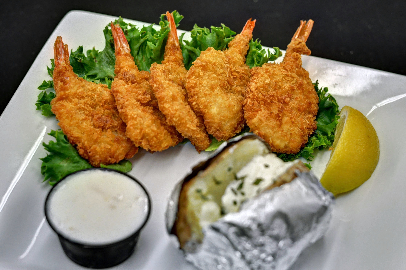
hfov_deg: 27.0
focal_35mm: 75
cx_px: 203
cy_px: 135
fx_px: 845
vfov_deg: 18.1
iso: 1000
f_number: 3.5
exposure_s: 1/500
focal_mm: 50
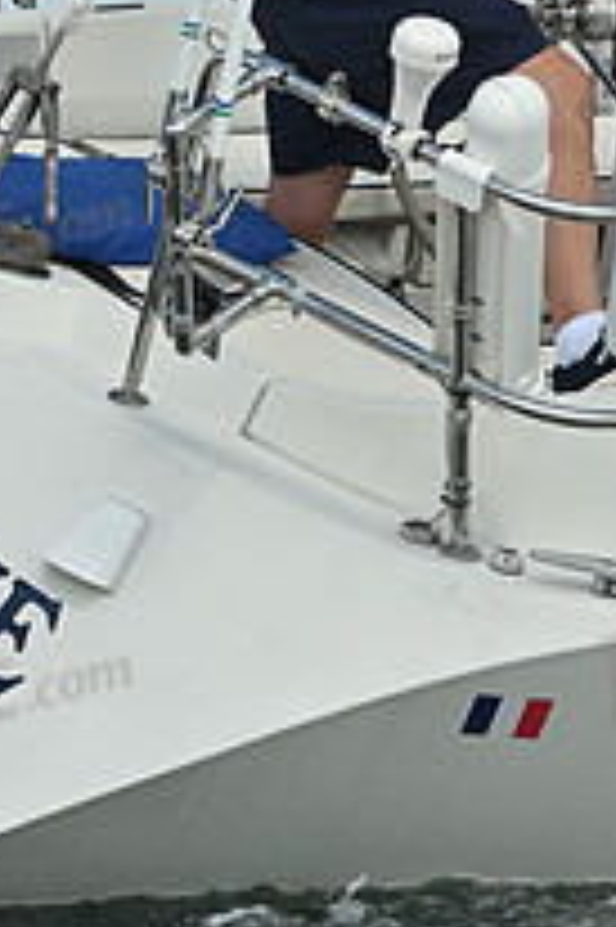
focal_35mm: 338
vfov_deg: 6.1
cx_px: 366
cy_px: -18
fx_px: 8689
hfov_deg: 4.1
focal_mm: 120
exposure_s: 1/1250
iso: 250
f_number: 8
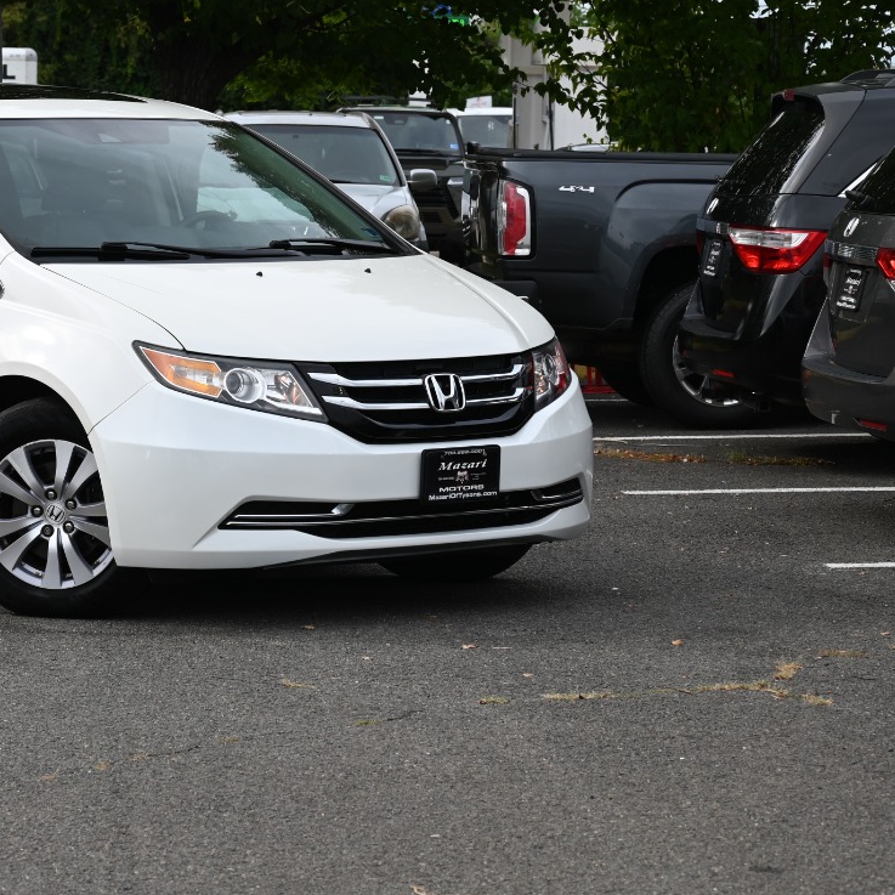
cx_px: 61
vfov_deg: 13.3
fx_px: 3832
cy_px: 255
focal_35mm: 131
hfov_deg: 13.2
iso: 100
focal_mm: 70
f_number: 6.3
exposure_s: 1/250
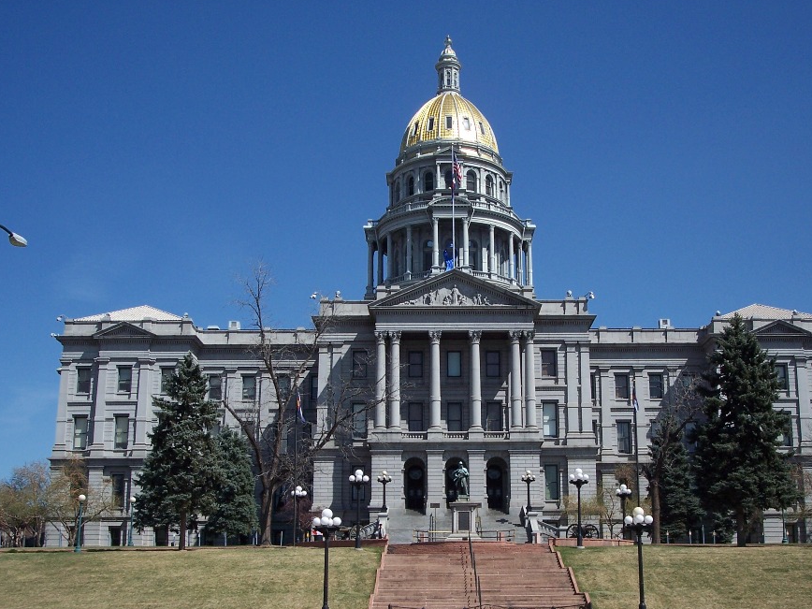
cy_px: 353
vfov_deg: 31.5
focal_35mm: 46
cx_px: 442
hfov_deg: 41.2
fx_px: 1079
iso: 100
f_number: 5.6
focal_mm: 8
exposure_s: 1/500
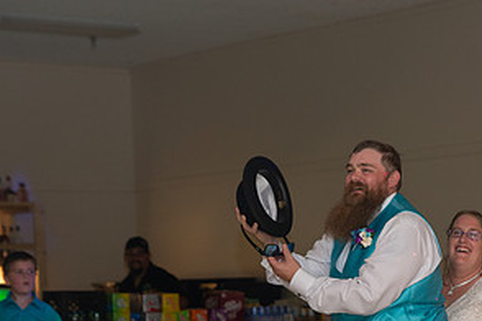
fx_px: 1848
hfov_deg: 14.8
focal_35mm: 138
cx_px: 372
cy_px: 304
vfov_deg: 9.9
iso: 800
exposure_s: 1/125
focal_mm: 70
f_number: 3.5
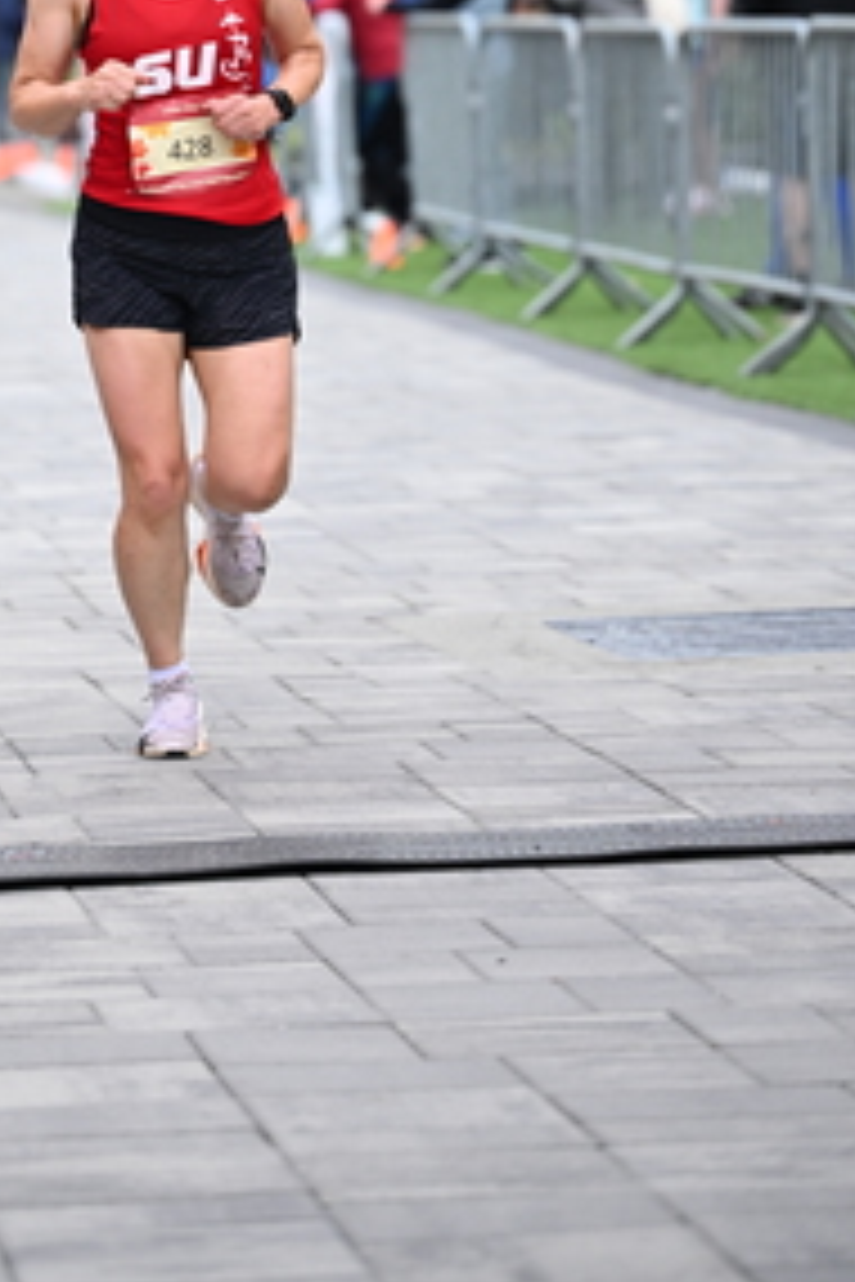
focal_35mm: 222
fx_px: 7908
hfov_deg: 6.2
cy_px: 54
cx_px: 124
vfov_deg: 9.2
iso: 640
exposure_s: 1/2000
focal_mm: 115
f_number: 2.8
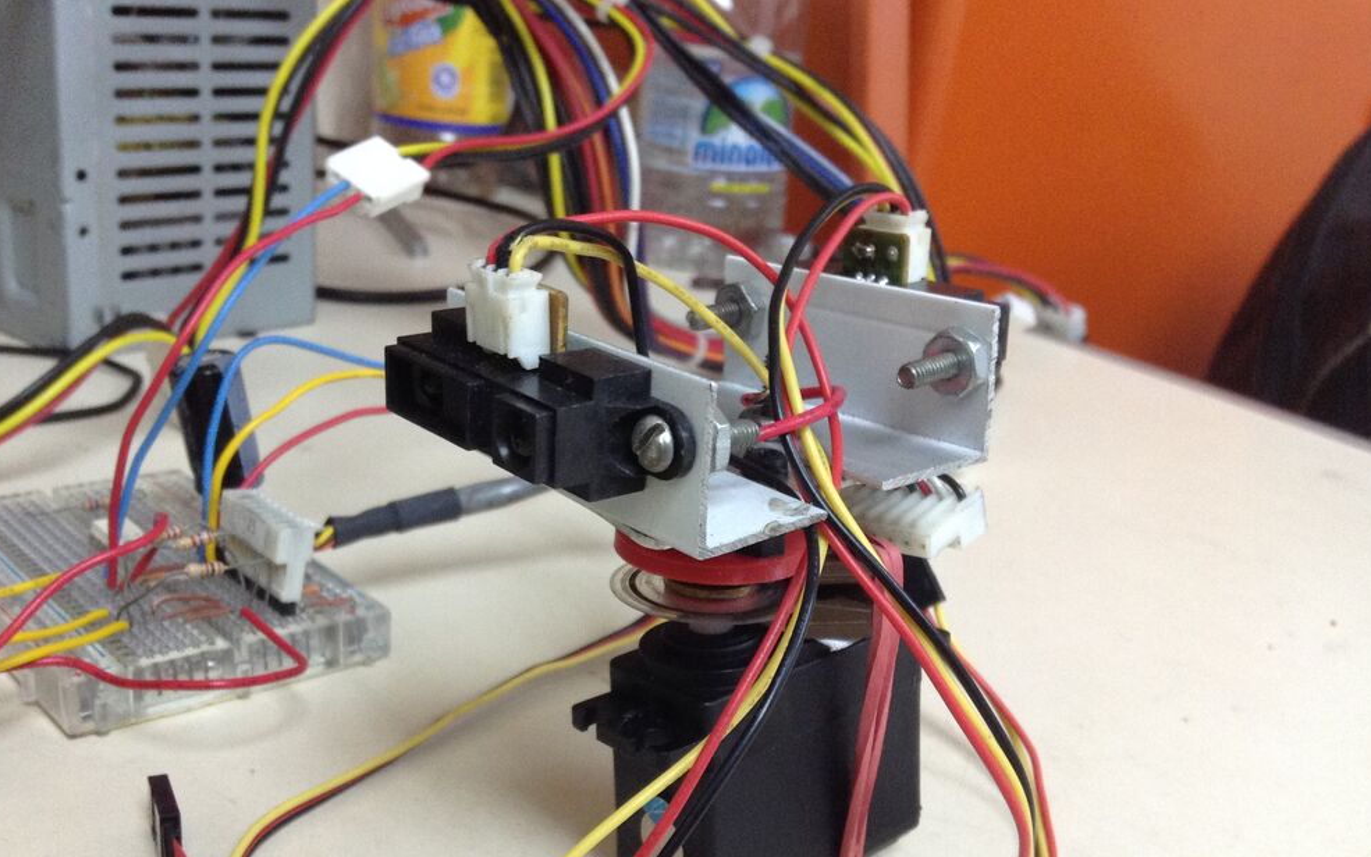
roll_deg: -8.7
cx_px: 663
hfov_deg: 50.4
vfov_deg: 32.6
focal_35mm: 39
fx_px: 1457
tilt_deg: -23.1
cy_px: 550
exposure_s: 1/24
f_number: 2.4
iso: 100
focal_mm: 3.3
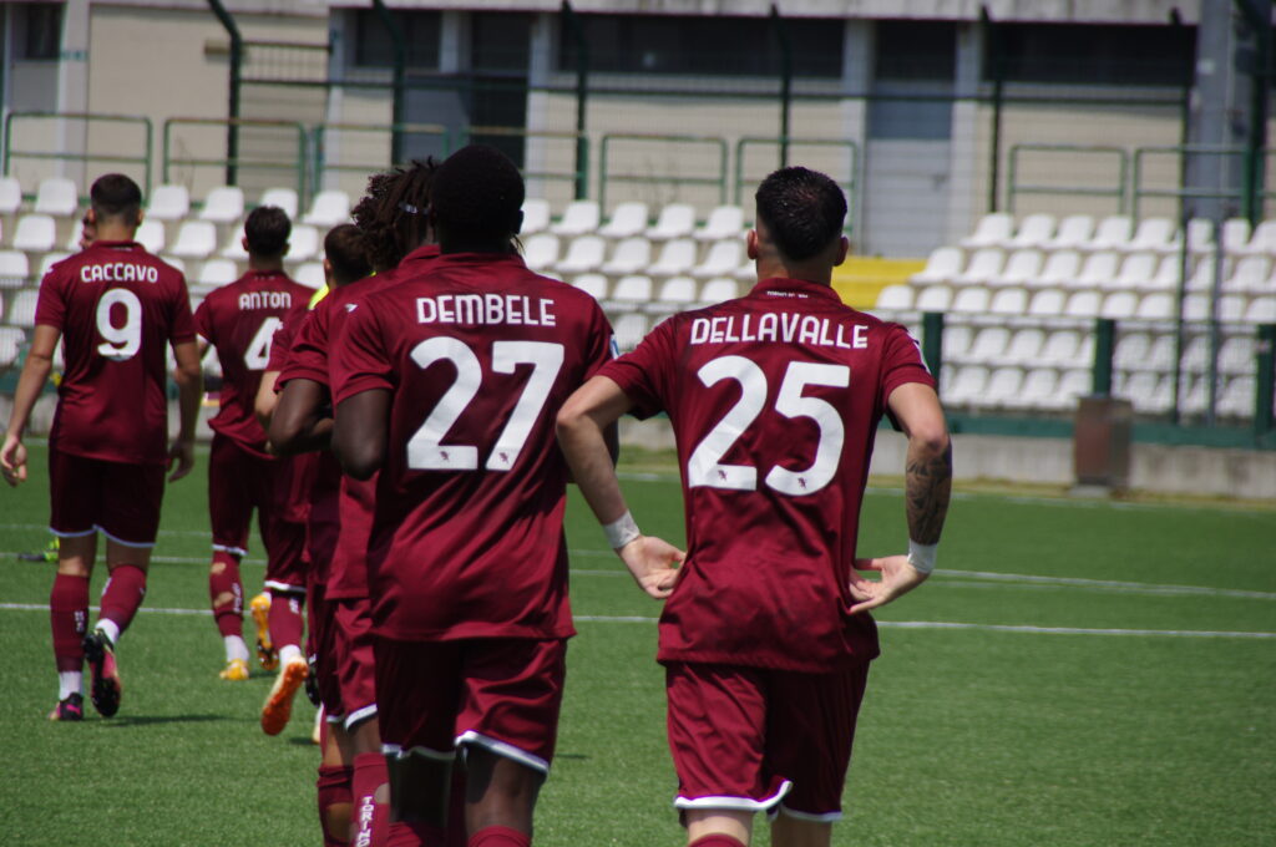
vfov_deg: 3.7
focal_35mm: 375
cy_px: 424
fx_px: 13275
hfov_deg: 5.5
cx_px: 638
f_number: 6.3
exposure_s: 1/800
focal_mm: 250
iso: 200
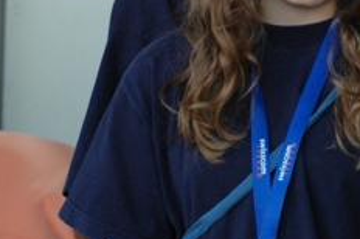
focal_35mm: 393
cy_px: -79
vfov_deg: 3.5
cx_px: 312
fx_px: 3928
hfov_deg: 5.2
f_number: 5
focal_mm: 95
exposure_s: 1/400
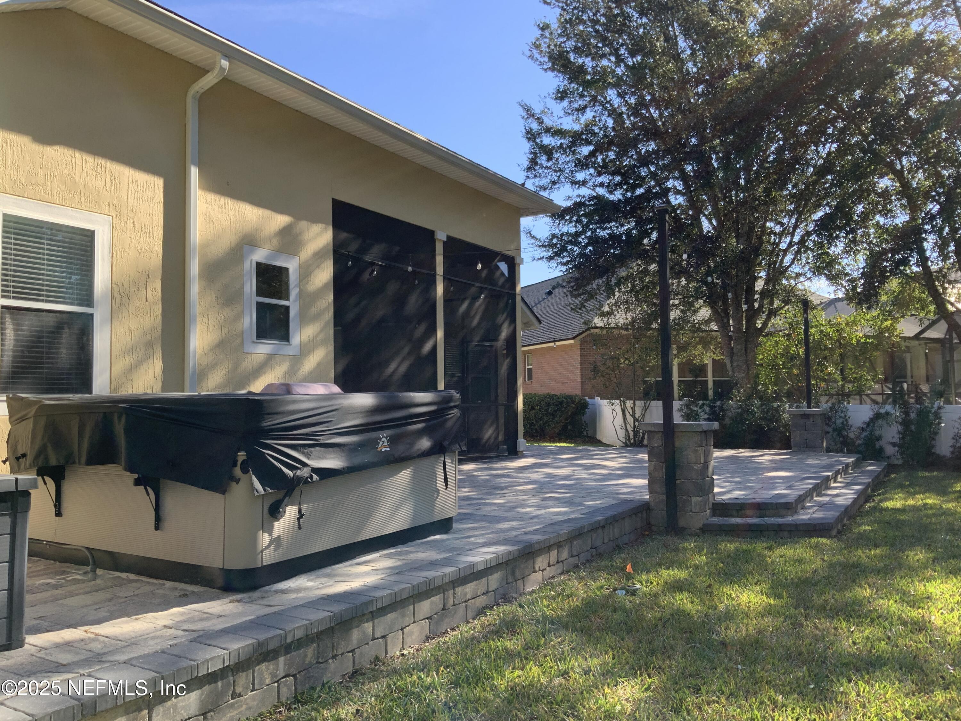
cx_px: 480
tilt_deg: +3.1
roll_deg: -0.8
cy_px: 360
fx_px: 805
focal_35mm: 29
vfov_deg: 48.2
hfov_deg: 61.7
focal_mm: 3
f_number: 1.8
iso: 16
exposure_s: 1/514
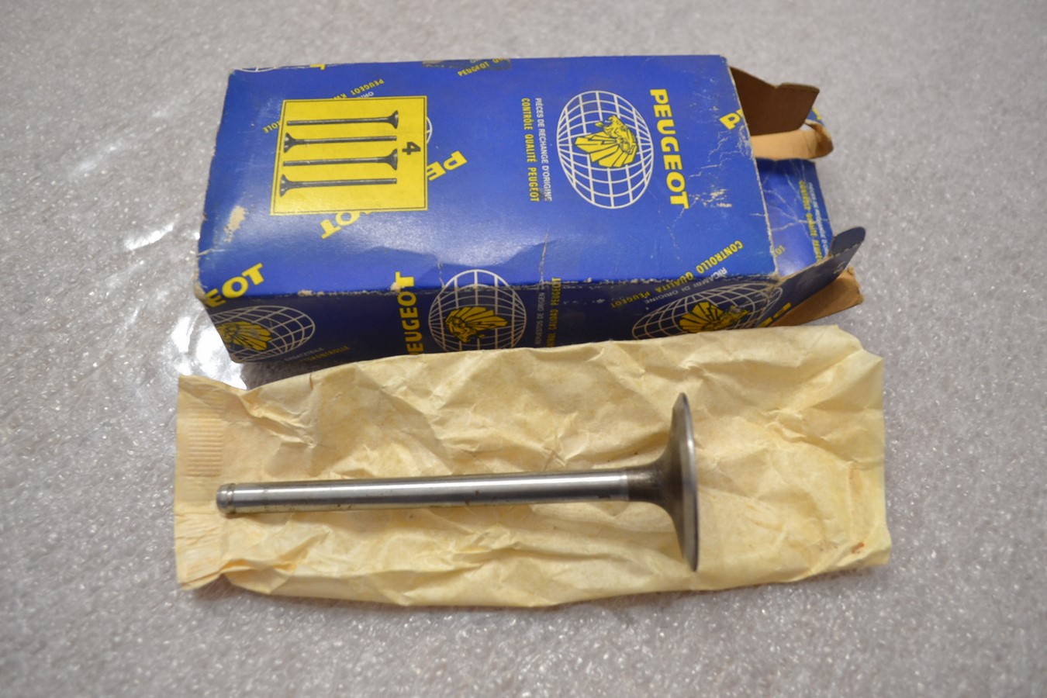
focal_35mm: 27
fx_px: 785
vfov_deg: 47.9
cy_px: 349
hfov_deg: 67.4
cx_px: 524
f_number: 3.5
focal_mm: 18
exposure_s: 1/15
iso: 800
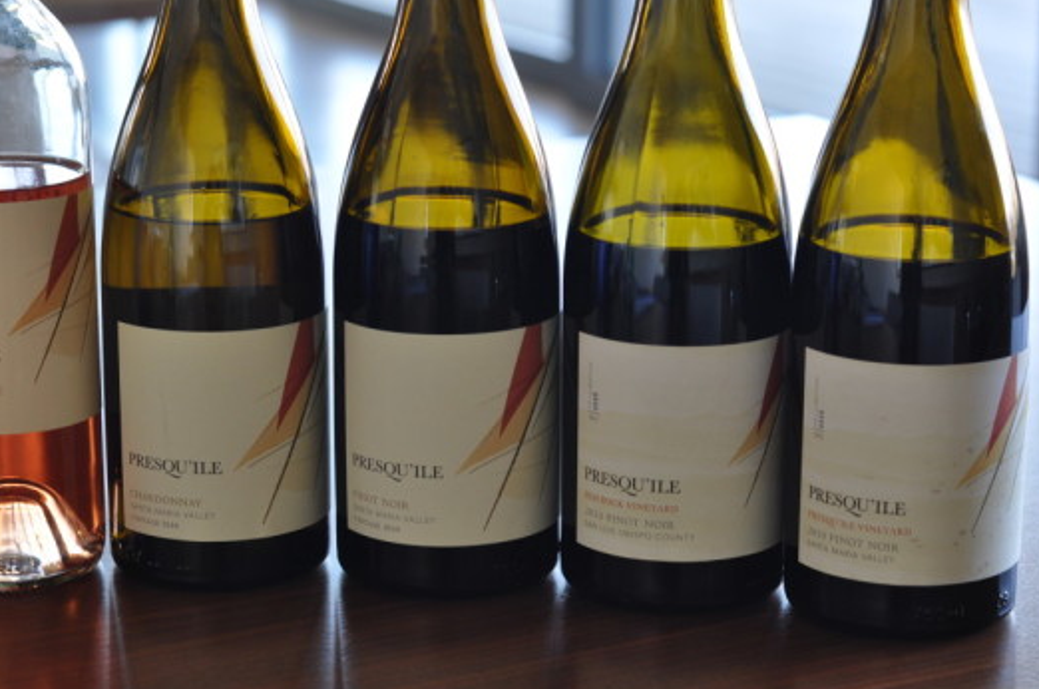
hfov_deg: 22.9
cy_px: 294
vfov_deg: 15.3
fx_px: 2564
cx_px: 456
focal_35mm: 89
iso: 400
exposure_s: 1/80
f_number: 4.5
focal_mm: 50
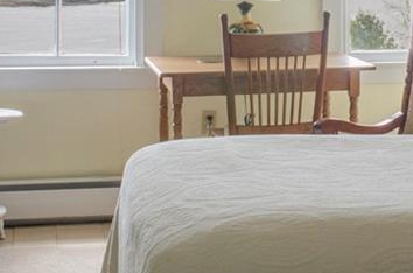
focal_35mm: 104
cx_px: 327
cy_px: 4
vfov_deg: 12.9
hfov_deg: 19.5
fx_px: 1190
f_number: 11
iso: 200
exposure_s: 1/40
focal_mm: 24
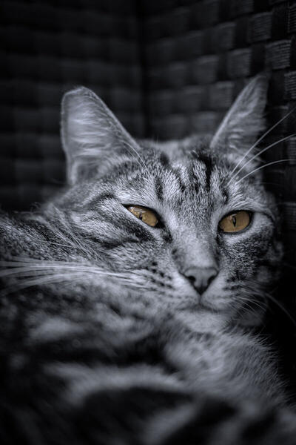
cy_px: 222
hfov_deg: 25.5
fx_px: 654
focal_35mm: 53
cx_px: 148
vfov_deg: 37.5
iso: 400
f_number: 2
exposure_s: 1/60
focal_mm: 35
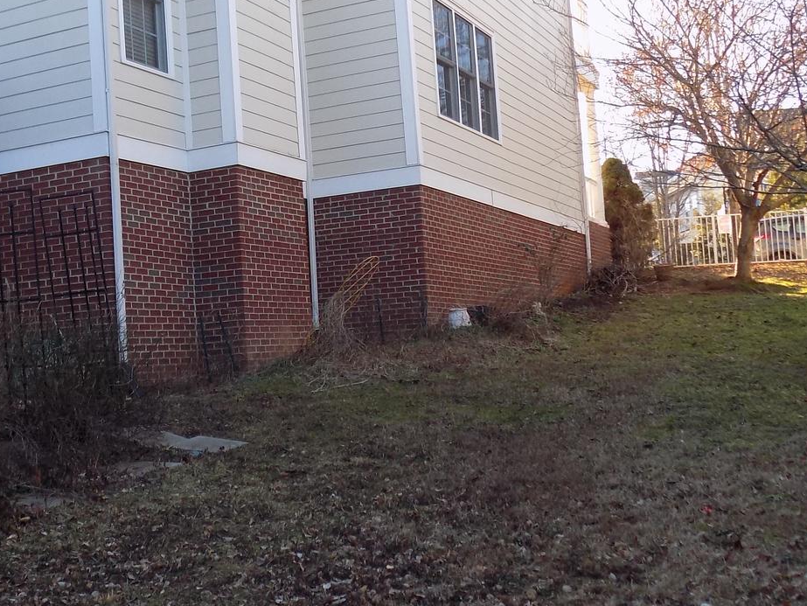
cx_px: 259
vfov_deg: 28.6
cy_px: 312
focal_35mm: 51
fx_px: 1189
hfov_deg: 37.0
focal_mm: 4
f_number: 3.1
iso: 80
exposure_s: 1/125
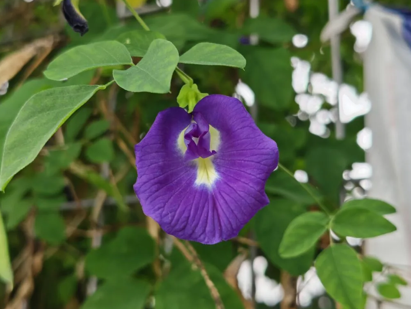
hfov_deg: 40.4
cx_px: 207
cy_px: 155
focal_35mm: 47
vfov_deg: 30.9
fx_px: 558
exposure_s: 1/490
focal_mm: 5.4
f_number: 1.6
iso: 50
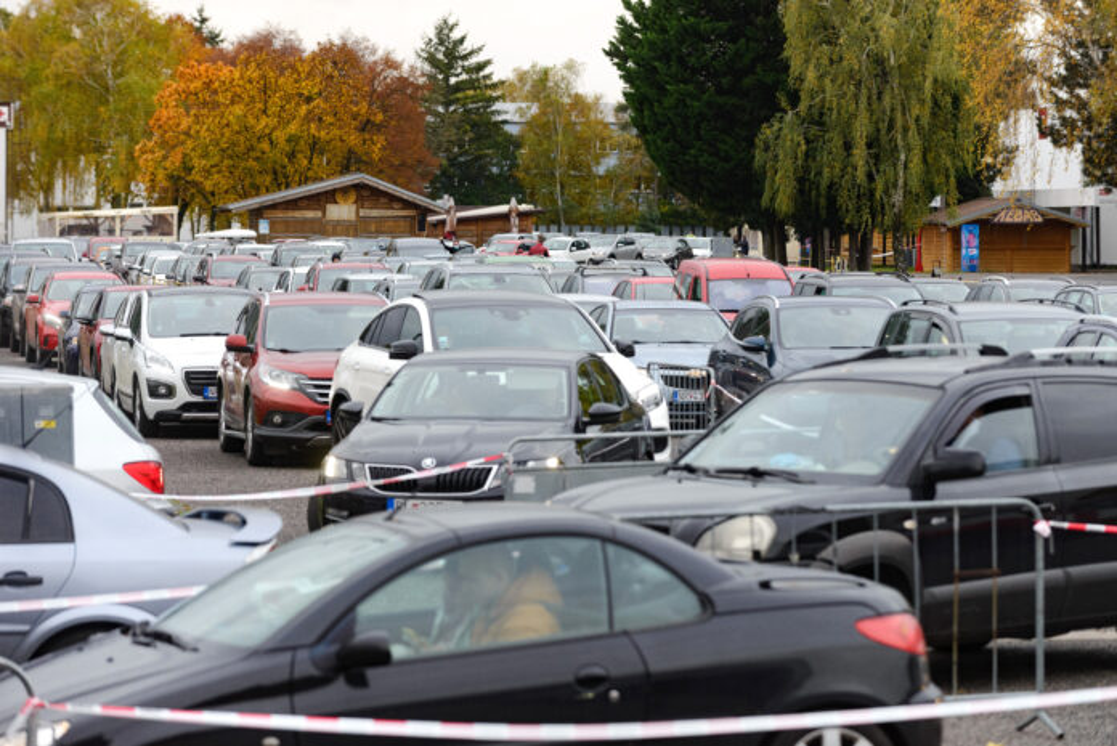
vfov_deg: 9.2
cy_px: 373
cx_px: 558
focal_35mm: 150
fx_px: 4657
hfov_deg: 13.7
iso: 1250
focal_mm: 150
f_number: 4.5
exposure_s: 1/800
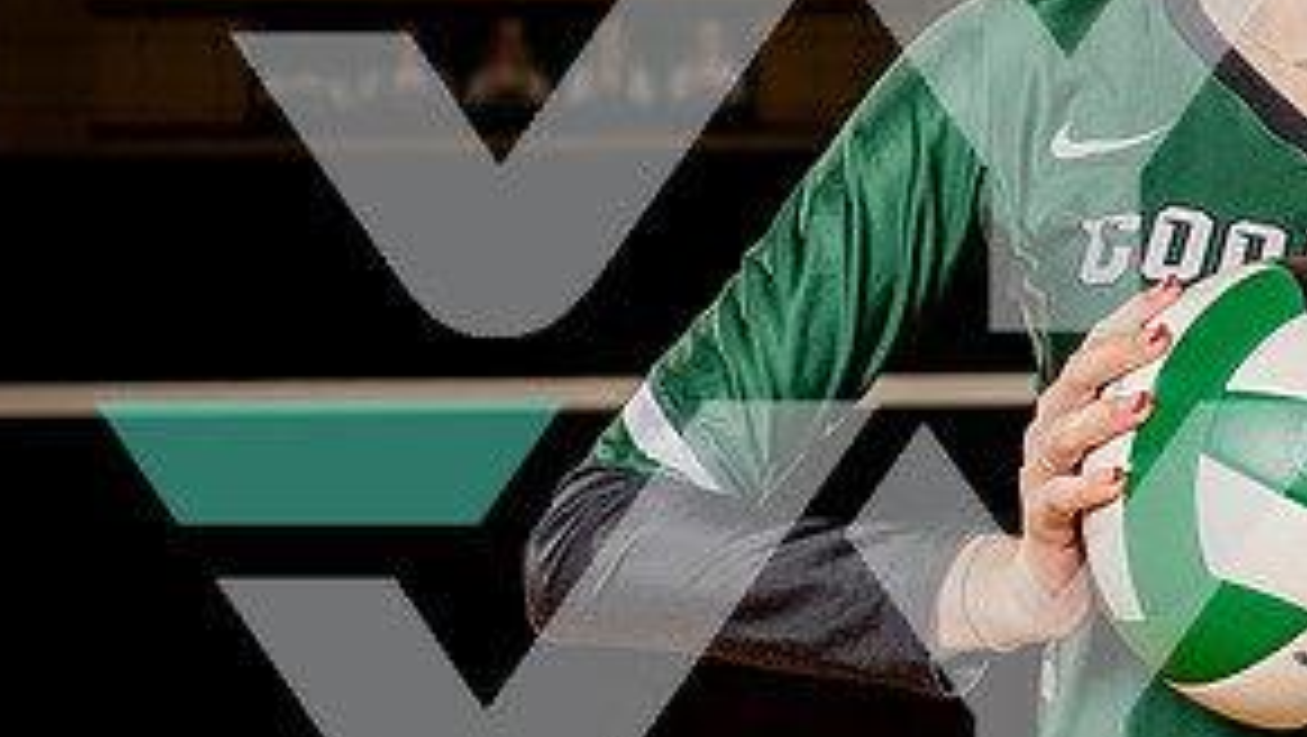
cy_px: 79
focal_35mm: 139
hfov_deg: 15.2
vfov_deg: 8.7
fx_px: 4819
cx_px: 1229
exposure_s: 1/250
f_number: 5.6
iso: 250
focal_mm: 63
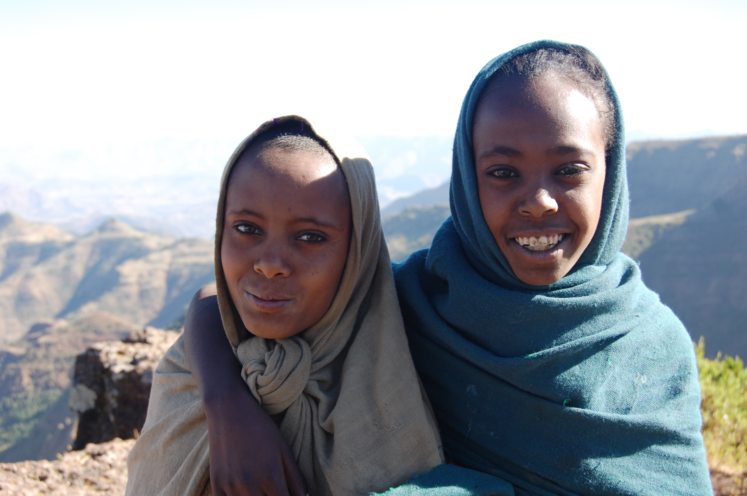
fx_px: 1088
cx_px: 374
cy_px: 248
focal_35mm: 52
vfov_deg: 25.7
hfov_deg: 37.9
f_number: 5.6
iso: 200
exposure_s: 1/125
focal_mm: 35
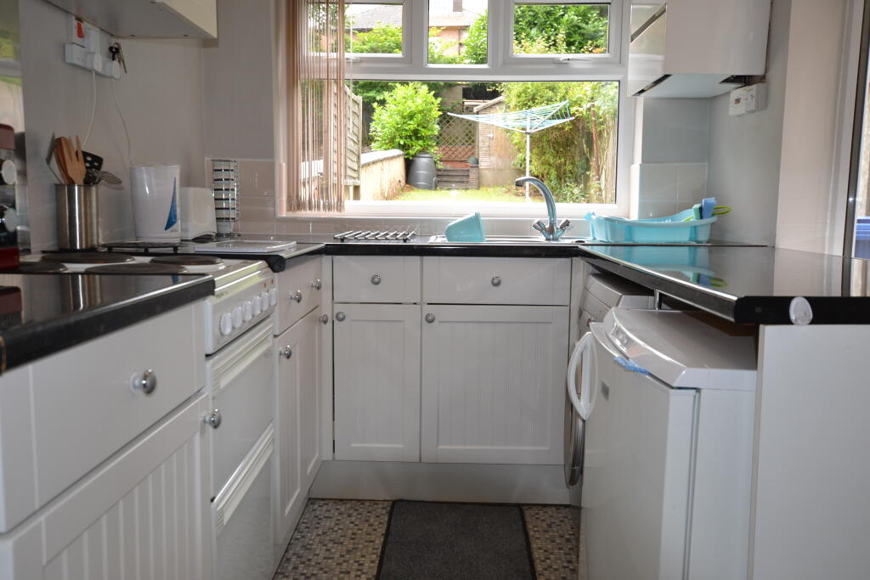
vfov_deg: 43.6
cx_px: 435
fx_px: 725
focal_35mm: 30
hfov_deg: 61.9
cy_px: 290
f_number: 4
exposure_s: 1/125
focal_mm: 20
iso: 360
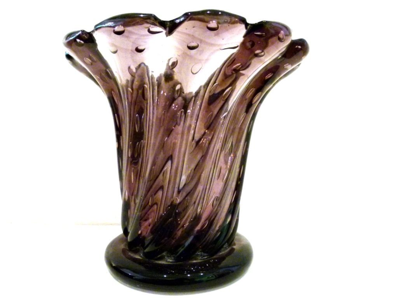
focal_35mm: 25
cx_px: 199
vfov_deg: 54.9
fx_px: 287
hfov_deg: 69.4
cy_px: 149
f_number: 3.2
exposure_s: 1/15
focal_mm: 4.5
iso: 400
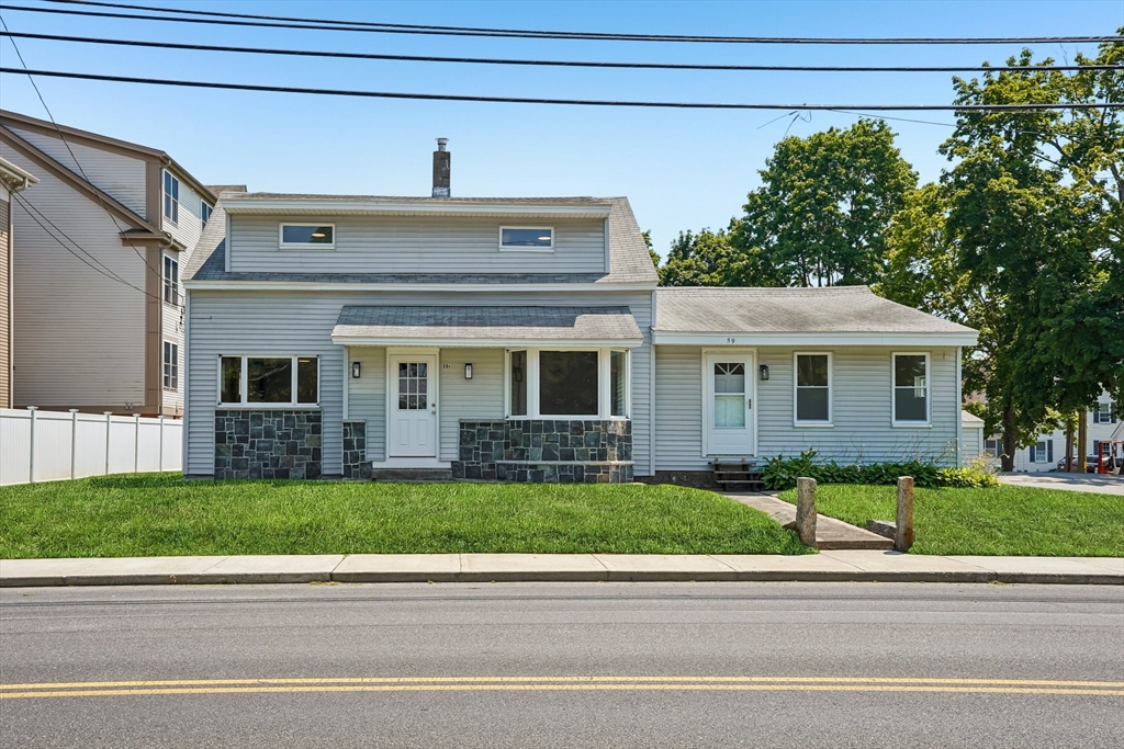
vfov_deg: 37.9
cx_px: 562
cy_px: 374
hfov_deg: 54.4
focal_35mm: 35
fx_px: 1093
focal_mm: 35
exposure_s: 1/125
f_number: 8
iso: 100
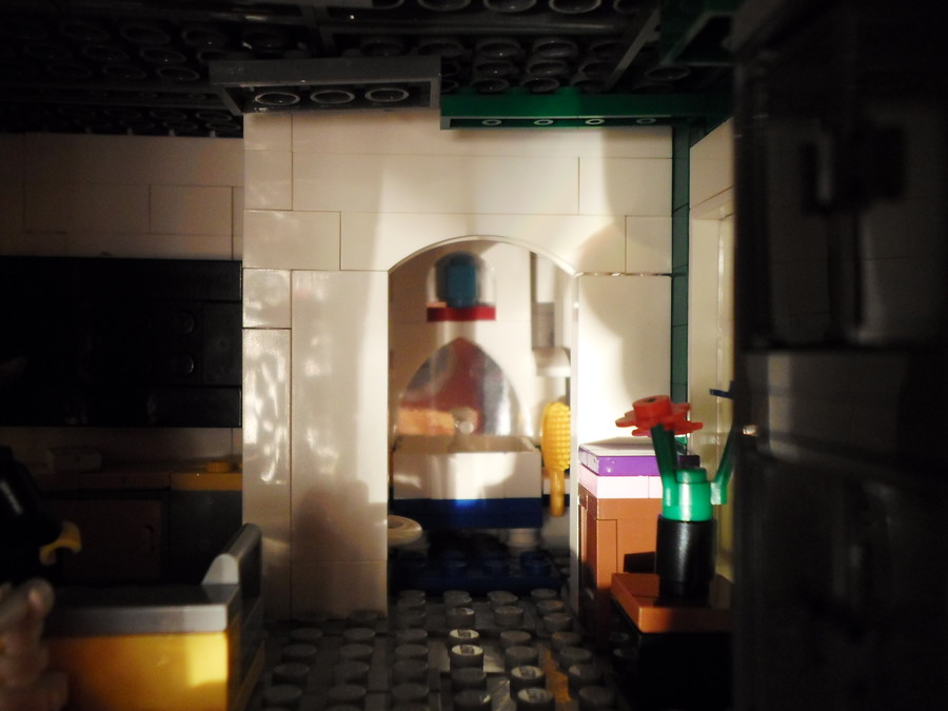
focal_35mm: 30
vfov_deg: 46.8
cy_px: 356
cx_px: 474
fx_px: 822
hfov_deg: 60.0
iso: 200
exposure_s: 1/3
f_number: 2.7
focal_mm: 5.5
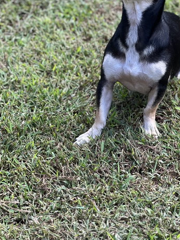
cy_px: 95
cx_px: 110
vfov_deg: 14.7
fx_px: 929
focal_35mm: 134
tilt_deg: -24.1
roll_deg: -2.5
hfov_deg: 11.1
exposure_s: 1/121
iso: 50
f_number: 2.8
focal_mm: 9
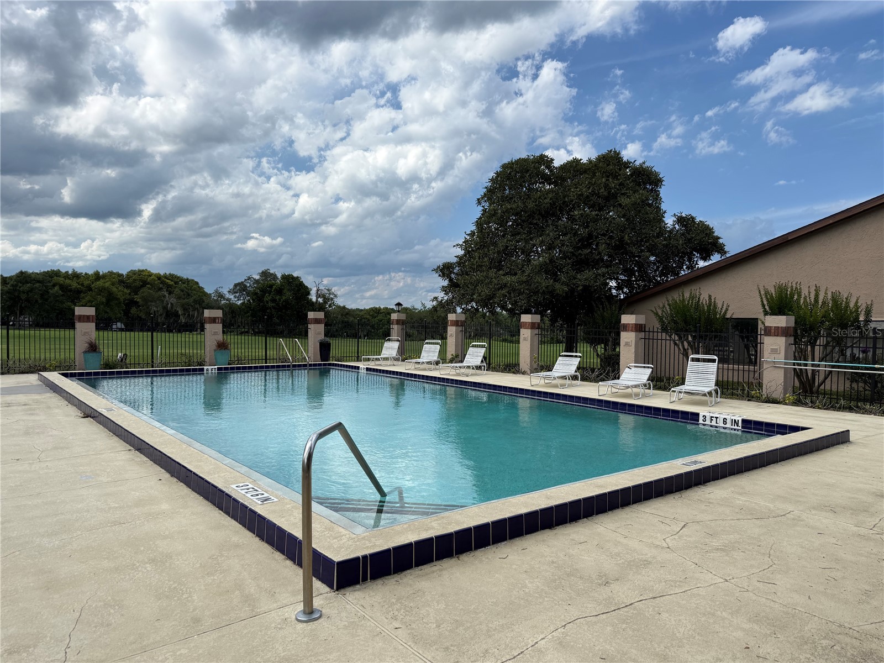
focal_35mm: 24
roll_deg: -1.2
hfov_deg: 71.6
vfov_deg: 56.8
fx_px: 613
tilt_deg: -1.3
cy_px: 332
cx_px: 442
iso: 100
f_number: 1.78
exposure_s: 1/3953
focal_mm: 6.76
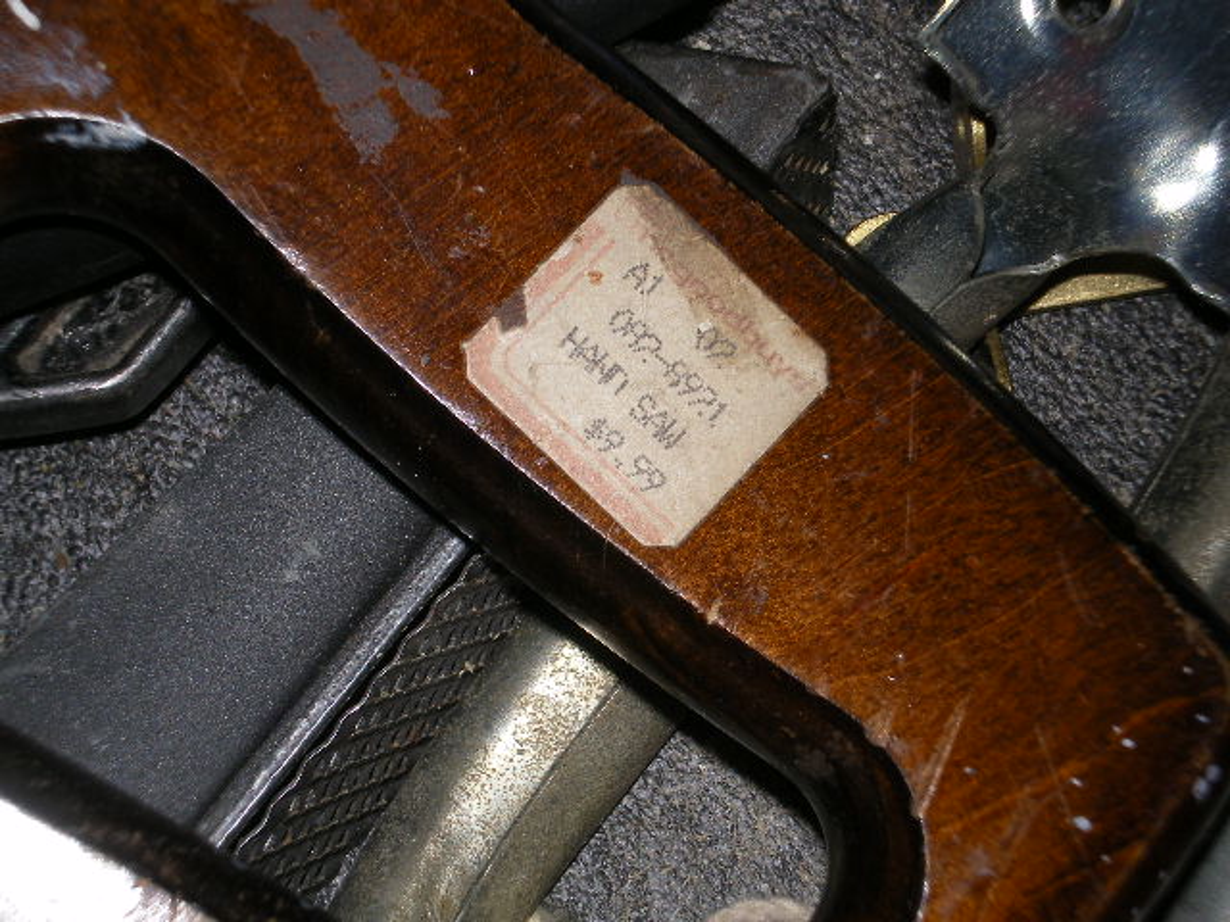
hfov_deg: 21.1
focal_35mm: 93
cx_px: 615
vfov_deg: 15.9
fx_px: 3305
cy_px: 461
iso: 64
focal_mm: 15.3
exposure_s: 1/50
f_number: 7.5
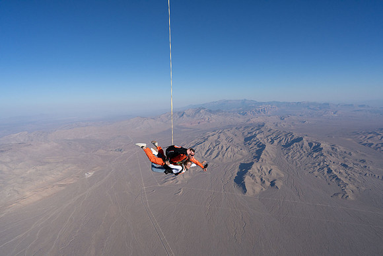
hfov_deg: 73.7
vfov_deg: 53.2
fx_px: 255
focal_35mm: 24
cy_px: 128
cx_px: 192
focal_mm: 24
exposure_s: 1/2000
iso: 800
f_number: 11
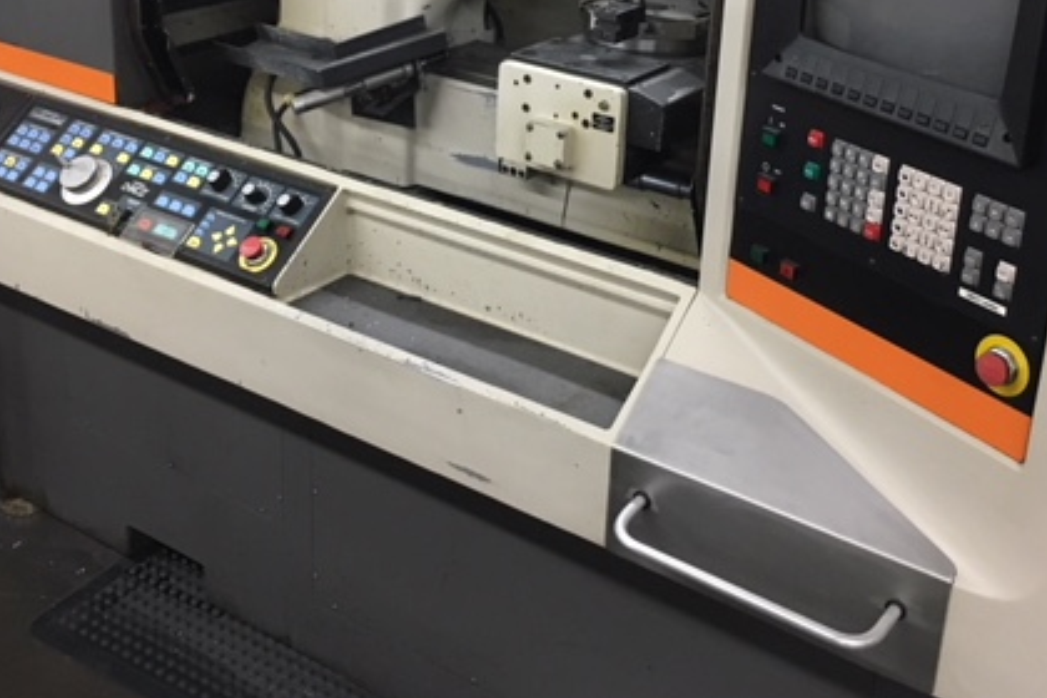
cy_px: 137
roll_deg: -4.4
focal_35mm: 46
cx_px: 551
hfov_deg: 42.7
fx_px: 1338
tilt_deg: -19.4
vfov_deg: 28.6
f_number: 2.2
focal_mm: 4.15
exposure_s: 1/30
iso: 160
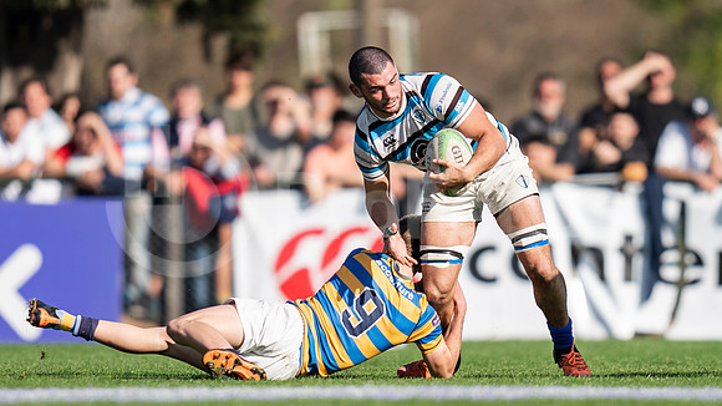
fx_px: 19328
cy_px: 180
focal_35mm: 1010
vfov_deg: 1.2
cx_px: 286
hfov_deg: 2.1
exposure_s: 1/1250
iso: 100
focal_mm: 400
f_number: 2.8
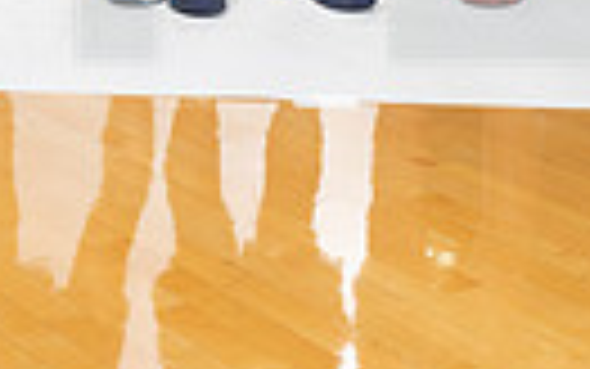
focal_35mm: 119
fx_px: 1914
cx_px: 32
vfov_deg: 10.1
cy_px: -387
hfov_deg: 17.2
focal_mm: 34
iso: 800
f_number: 7.1
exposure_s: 1/320
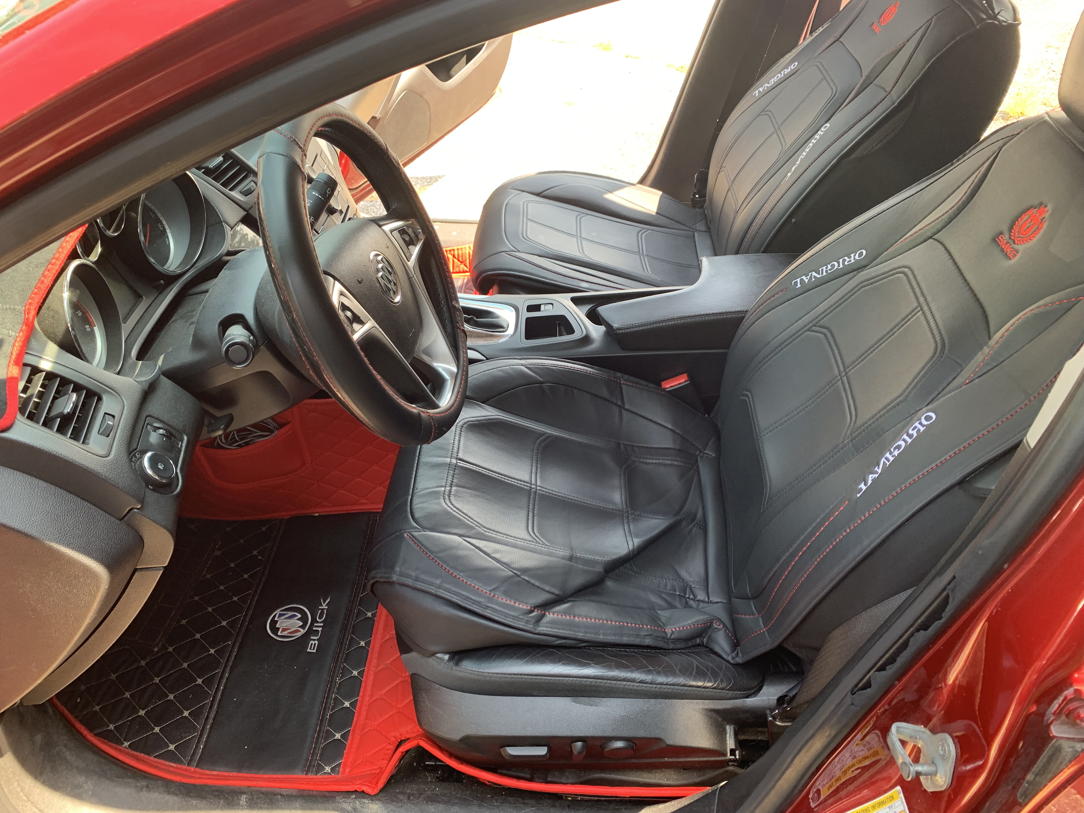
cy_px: 406
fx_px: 814
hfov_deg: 67.3
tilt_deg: -37.3
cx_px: 542
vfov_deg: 53.1
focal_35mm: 26
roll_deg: +0.2
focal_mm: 4.25
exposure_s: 1/121
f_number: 1.8
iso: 64
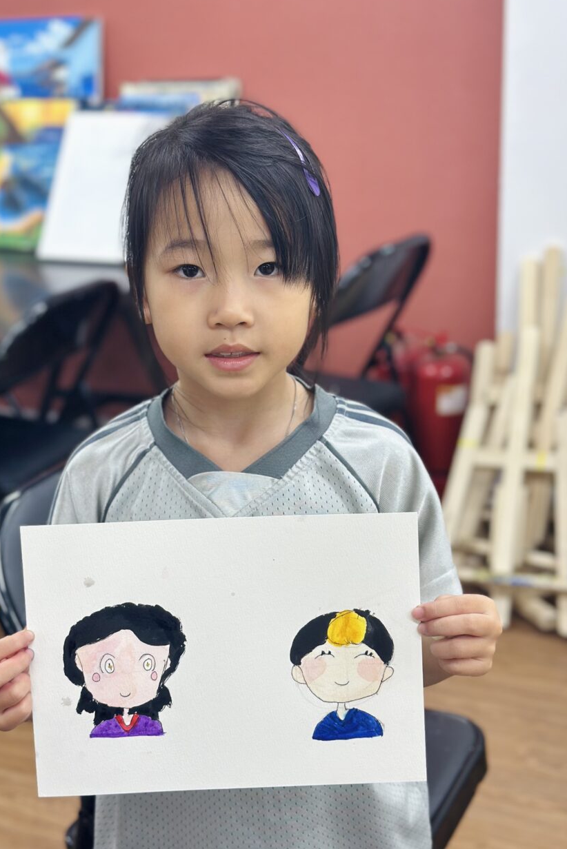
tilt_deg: -17.7
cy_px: 428
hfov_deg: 25.0
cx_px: 232
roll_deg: +1.8
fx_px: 1275
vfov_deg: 36.9
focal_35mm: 54
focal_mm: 6.86
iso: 80
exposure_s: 1/141
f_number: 1.78
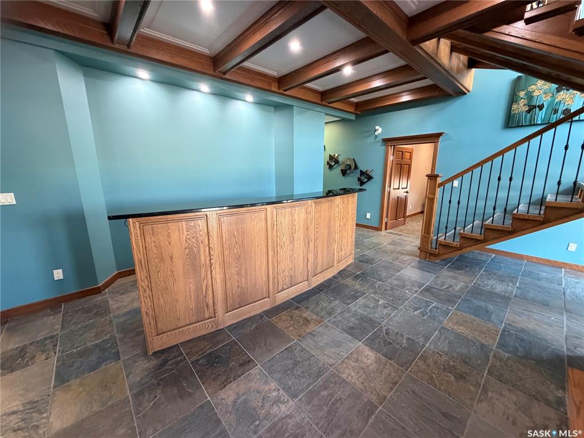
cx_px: 292
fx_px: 236
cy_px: 219
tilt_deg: -11.3
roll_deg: +0.5
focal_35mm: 14
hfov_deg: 102.1
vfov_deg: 85.7
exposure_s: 1/60
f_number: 2.2
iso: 500
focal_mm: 2.22
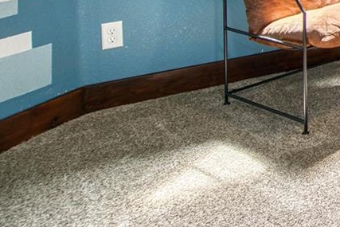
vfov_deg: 19.3
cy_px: -128
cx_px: 614
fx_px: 567
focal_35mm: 60
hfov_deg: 21.5
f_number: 4
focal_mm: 16
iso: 500
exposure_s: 1/15
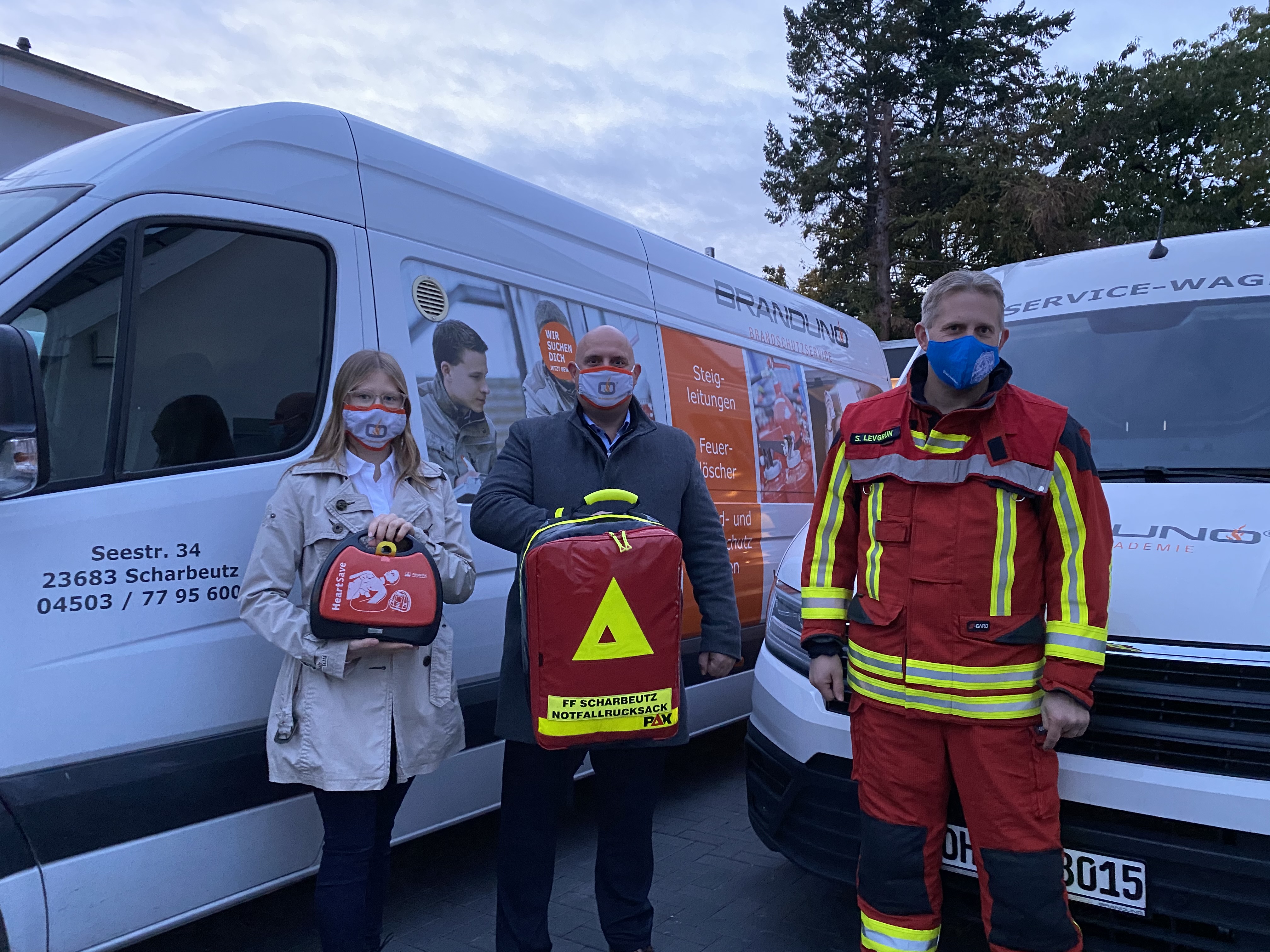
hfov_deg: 67.3
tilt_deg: +1.2
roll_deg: -0.6
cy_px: 476
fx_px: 954
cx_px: 635
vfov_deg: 53.1
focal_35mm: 26
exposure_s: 1/25
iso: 500
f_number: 1.8
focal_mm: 4.25
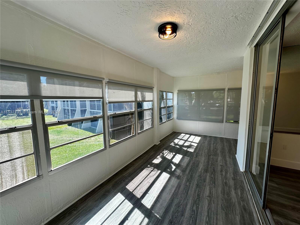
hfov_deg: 102.1
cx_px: 150
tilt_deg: -5.9
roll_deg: +0.9
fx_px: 121
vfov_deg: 85.7
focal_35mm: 14
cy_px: 112
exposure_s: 1/201
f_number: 2.2
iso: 40
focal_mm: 2.22
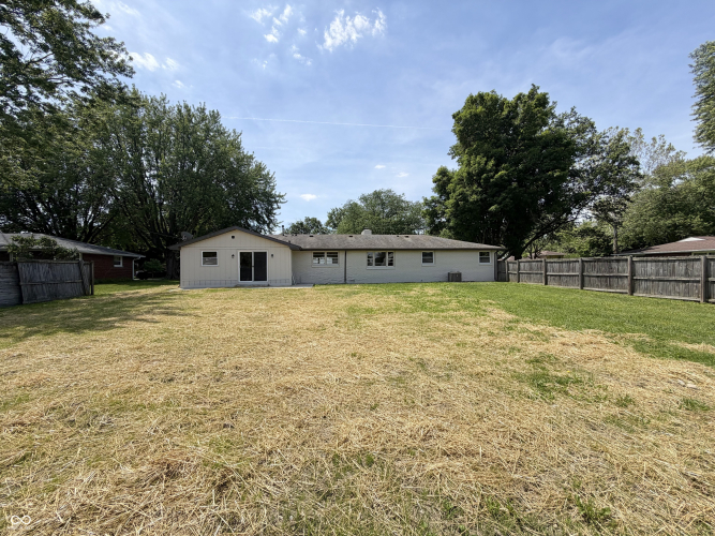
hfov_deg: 102.1
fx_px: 289
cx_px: 358
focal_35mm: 14
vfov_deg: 85.7
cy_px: 268
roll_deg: +1.2
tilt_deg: -0.3
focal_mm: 2.22
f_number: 2.2
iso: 20
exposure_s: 1/799
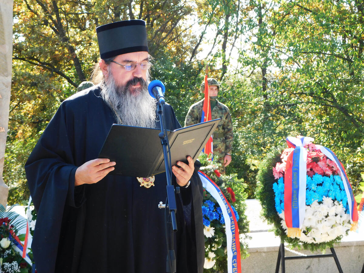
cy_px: 136
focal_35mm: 91
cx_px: 182
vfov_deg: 16.2
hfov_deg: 21.5
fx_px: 957
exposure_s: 1/125
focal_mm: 16.1
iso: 125
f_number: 4.5
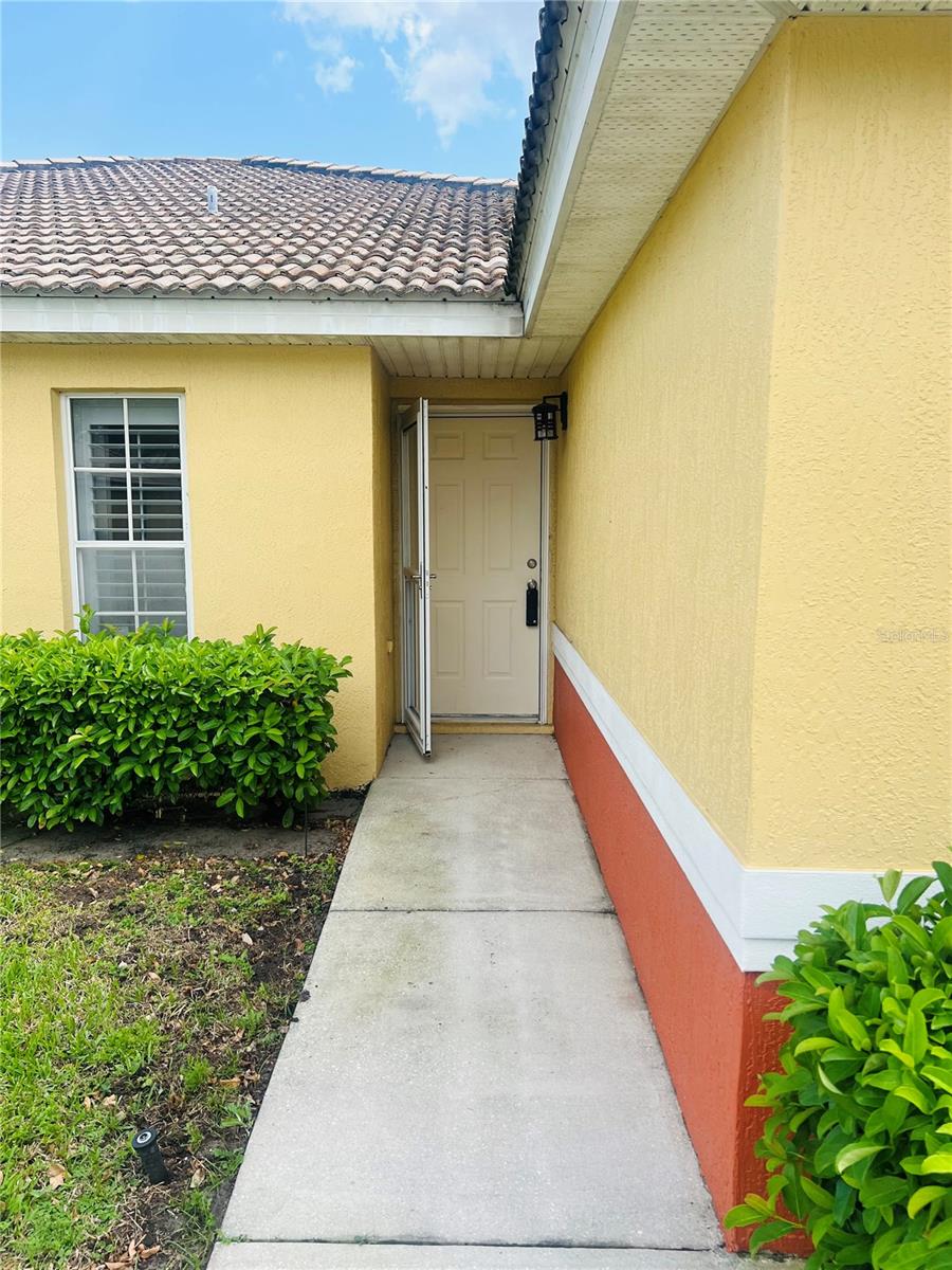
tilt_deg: -6.7
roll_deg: +0.1
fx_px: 953
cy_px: 635
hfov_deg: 53.1
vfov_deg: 67.3
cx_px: 476
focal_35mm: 26
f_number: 1.5
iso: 50
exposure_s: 1/2123
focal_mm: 5.7
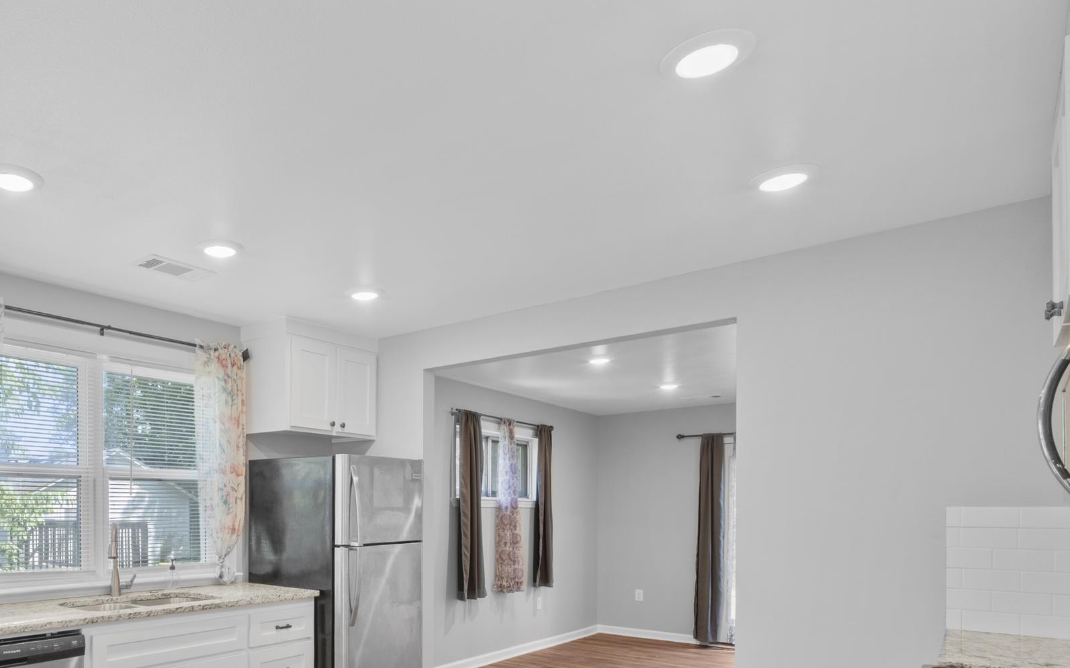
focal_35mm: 24
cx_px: 296
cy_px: 514
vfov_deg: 48.7
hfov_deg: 70.8
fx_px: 700
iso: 200
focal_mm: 10
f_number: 9
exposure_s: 1/2
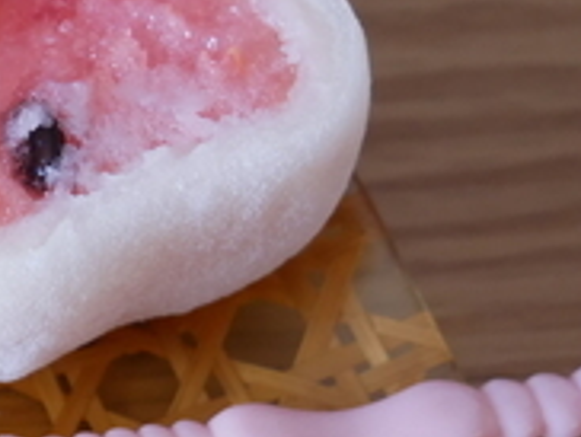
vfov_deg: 9.0
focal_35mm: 165
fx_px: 2773
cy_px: 266
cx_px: -208
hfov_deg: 11.6
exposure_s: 1/13
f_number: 4.5
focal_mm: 25
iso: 800
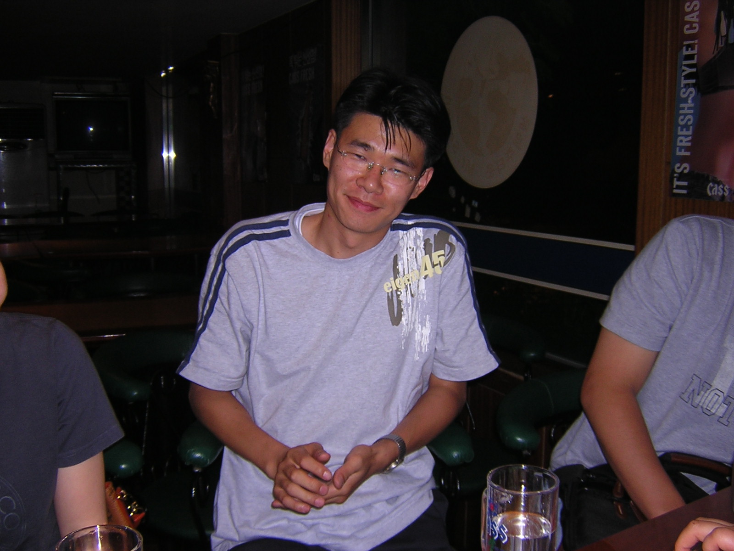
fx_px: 763
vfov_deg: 39.7
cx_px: 367
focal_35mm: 36
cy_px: 276
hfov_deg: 51.4
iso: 100
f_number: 2.6
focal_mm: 4.7
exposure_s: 1/60.1
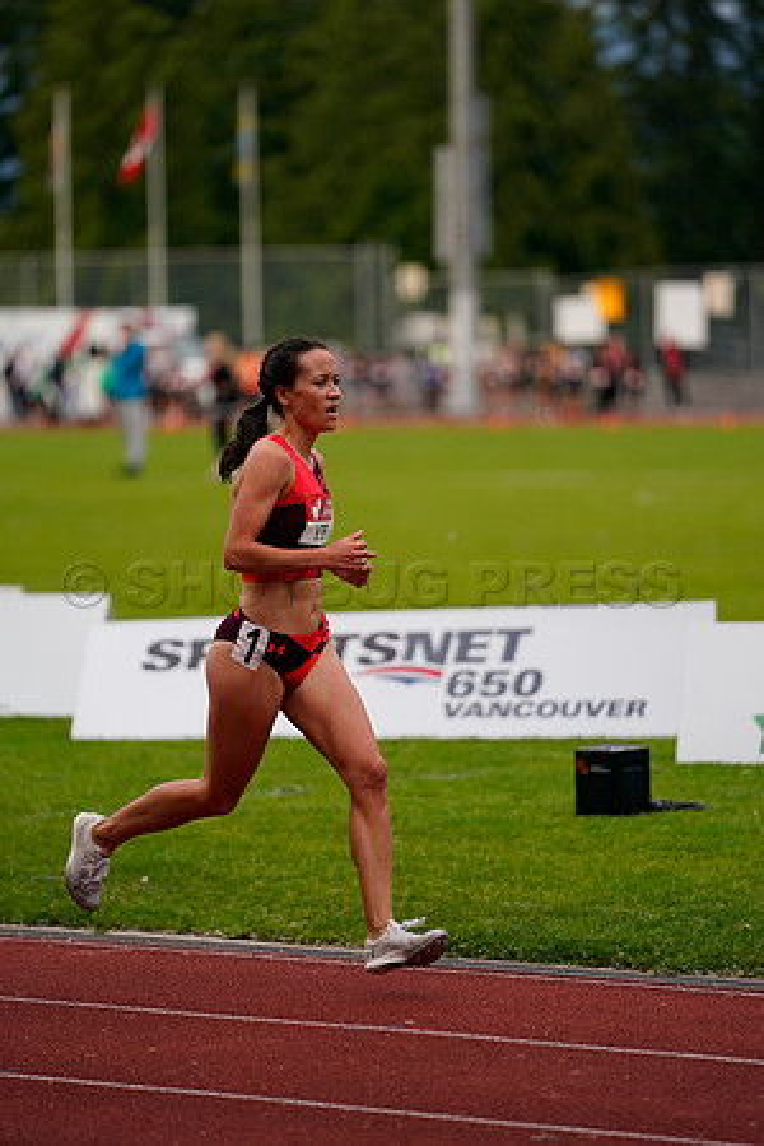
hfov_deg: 6.9
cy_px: 573
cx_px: 382
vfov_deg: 10.3
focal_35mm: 200
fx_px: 6366
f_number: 2.8
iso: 1600
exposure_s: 1/2000
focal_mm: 200
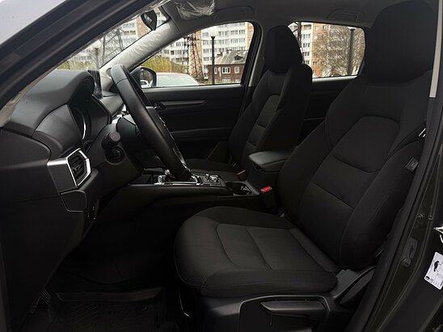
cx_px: 222
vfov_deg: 56.8
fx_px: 307
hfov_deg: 71.6
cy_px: 166
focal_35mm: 24
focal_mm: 6.76
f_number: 1.78
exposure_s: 1/124
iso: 50
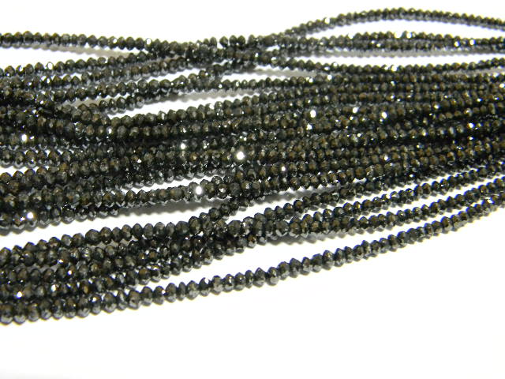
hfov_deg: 34.3
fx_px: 817
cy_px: 190
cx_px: 252
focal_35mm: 56
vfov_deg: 26.1
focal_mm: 10.1
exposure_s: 1/11.6
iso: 400
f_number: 4.1
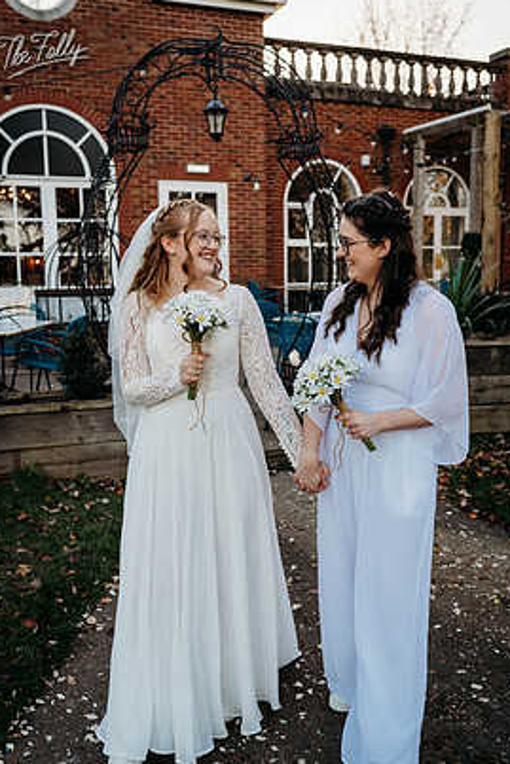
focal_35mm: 39
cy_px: 402
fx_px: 828
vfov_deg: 49.5
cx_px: 244
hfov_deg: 34.2
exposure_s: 1/500
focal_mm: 35
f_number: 3.5
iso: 100
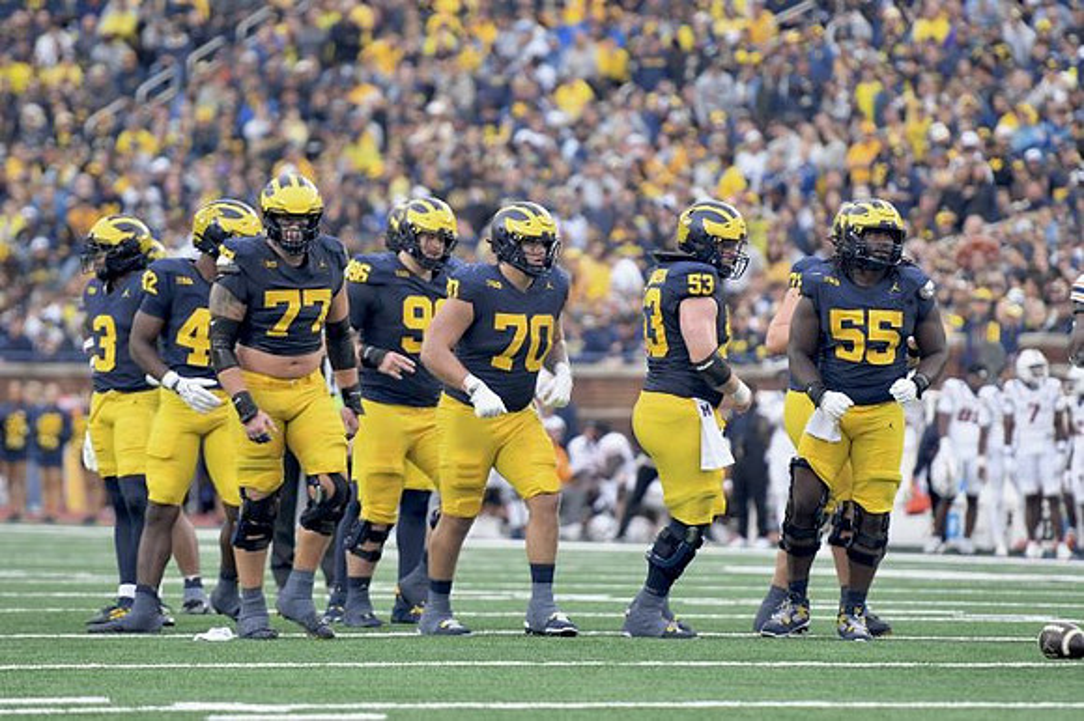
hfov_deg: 6.9
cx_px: 542
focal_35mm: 300
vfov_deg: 4.6
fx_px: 9028
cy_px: 360
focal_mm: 200
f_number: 2.8
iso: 1000
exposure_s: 1/1000
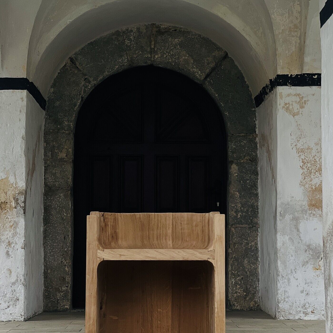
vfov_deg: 19.1
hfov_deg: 19.1
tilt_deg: +4.9
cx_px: 167
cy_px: 164
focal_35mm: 91
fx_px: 990
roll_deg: -0.7
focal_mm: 9
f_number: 2.8
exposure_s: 1/121
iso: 100
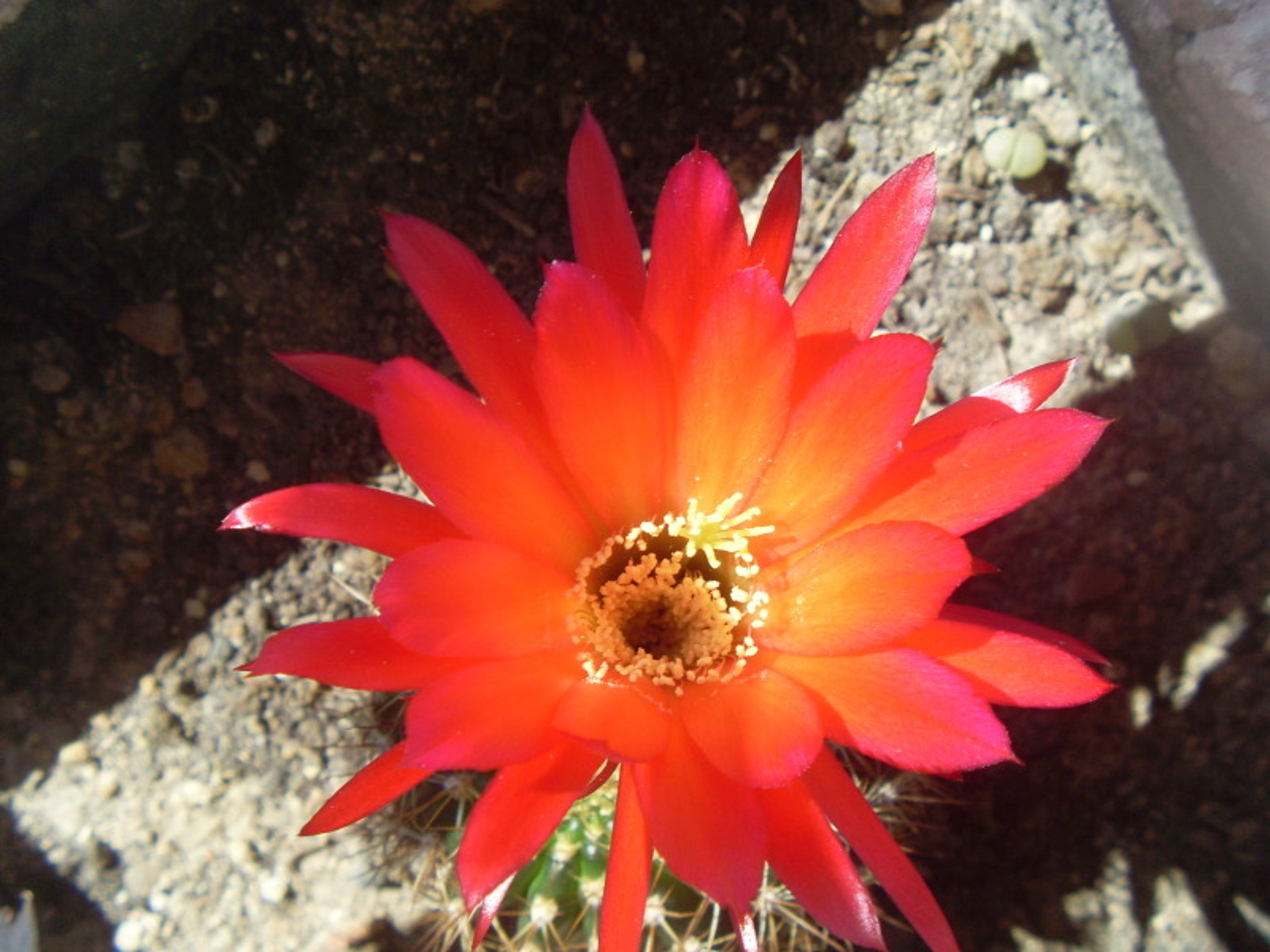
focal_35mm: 38
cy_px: 476
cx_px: 635
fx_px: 1394
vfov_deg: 37.7
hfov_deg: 49.0
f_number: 7.7
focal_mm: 6.3
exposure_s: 1/125
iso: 80
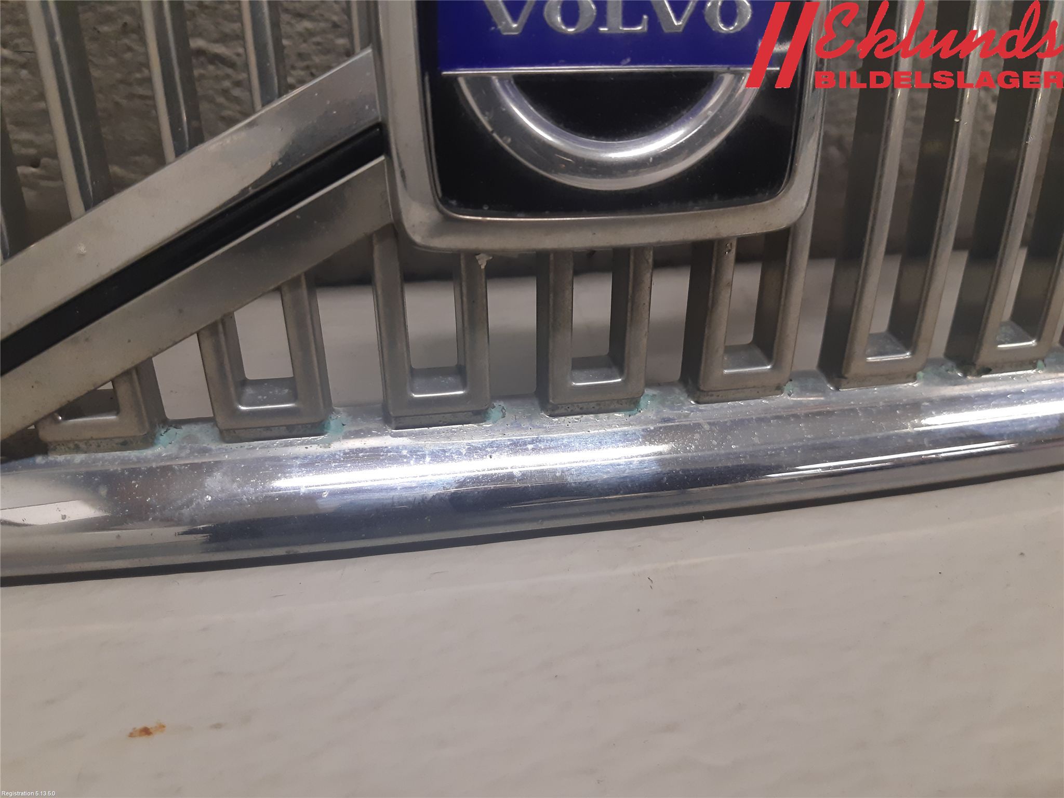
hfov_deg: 67.3
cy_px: 399
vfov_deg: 53.1
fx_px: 799
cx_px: 532
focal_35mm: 26
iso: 125
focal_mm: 3.93
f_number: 1.7
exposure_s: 1/50
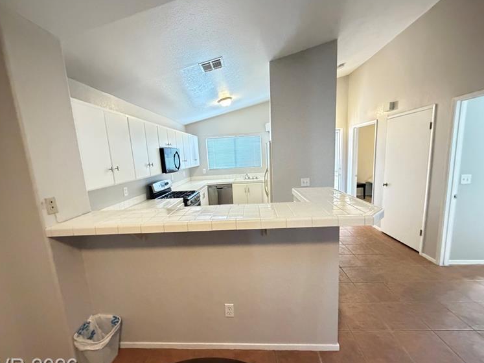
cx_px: 239
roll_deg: +2.0
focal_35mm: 15
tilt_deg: -10.3
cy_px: 187
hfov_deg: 98.2
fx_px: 210
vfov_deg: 81.7
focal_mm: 2.22
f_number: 2.2
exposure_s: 1/40
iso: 1000
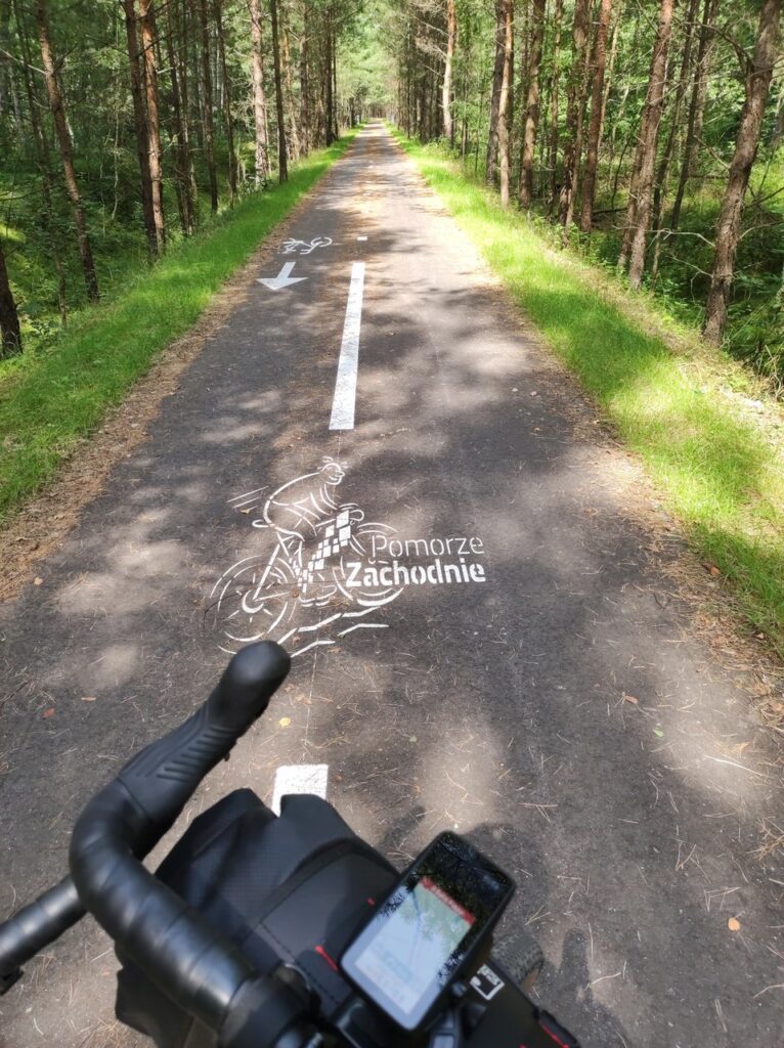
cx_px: 392
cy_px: 524
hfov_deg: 54.8
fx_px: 756
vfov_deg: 69.4
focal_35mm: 25
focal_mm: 4.7
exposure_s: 1/100
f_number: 1.79
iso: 65
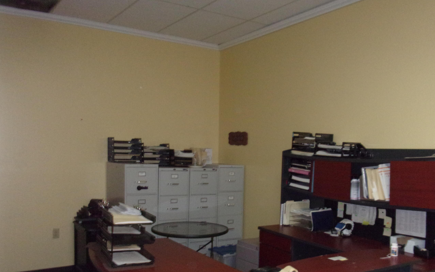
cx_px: 245
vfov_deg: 35.9
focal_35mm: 35
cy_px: 183
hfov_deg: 55.2
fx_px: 415
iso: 500
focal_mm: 5.1
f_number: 3.9
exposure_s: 1/34
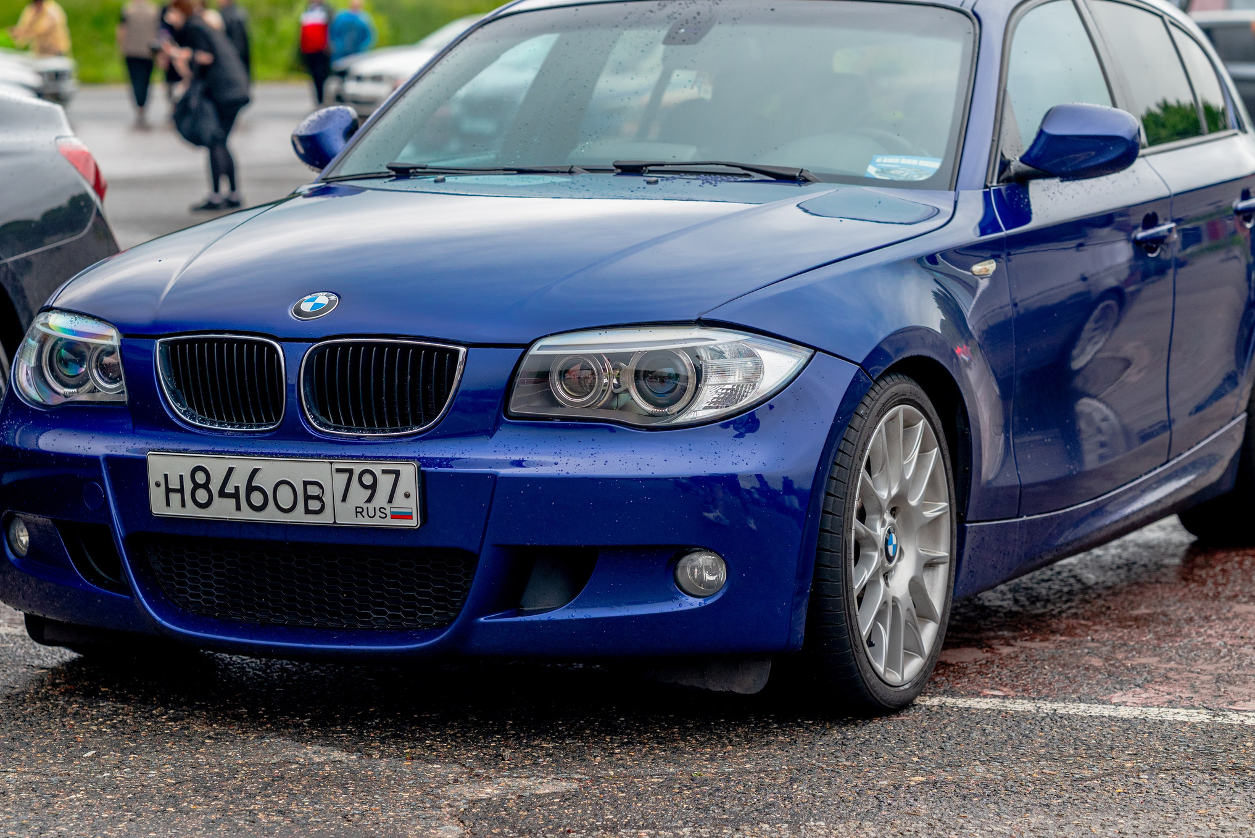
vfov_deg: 12.8
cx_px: 515
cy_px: 314
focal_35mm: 107
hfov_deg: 19.1
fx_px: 3732
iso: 400
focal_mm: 85
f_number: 3.5
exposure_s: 1/800
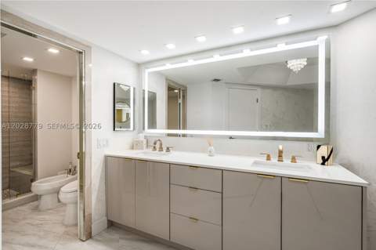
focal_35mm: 16
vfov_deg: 73.6
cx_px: 188
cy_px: 125
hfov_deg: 96.8
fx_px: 167
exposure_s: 1/20
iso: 100
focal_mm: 16
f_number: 8
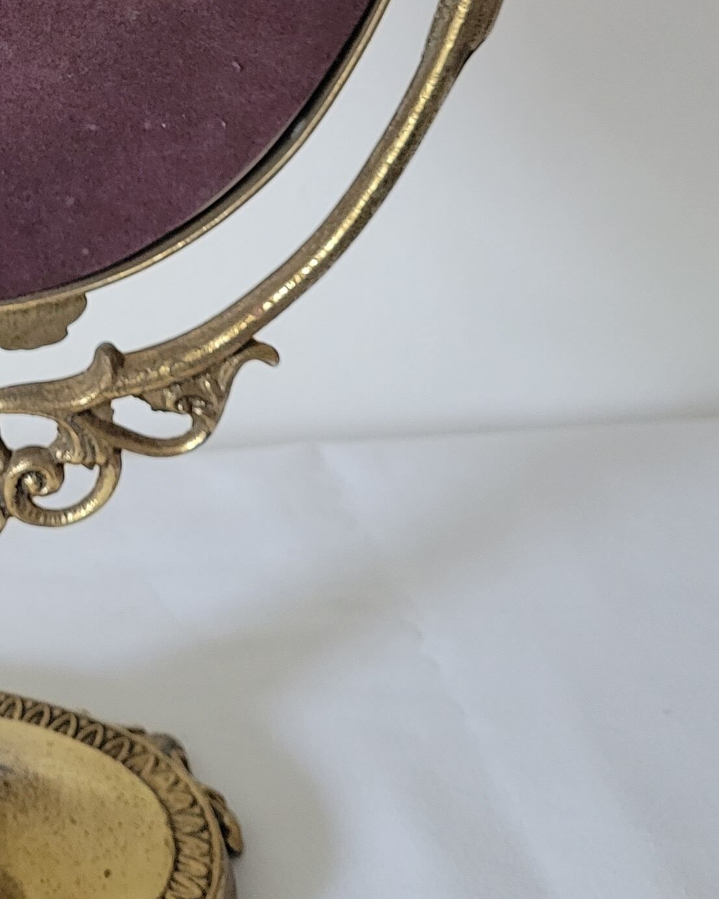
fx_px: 1969
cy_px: -115
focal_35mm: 74
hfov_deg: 19.7
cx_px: -88
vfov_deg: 23.9
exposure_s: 1/50
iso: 320
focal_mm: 5.4
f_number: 1.8
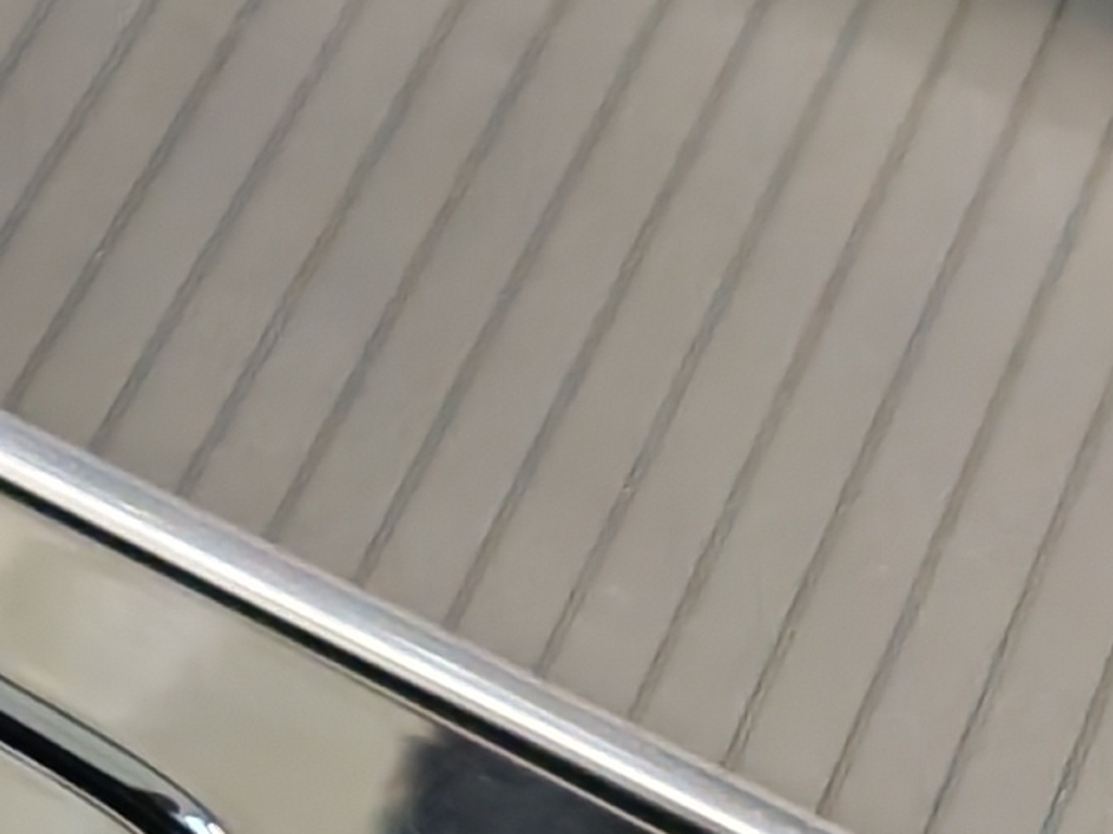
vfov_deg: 8.4
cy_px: -727
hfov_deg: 9.9
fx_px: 5465
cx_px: -1734
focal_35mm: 170
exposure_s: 1/33.3
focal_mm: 6.12
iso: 2706
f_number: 1.9
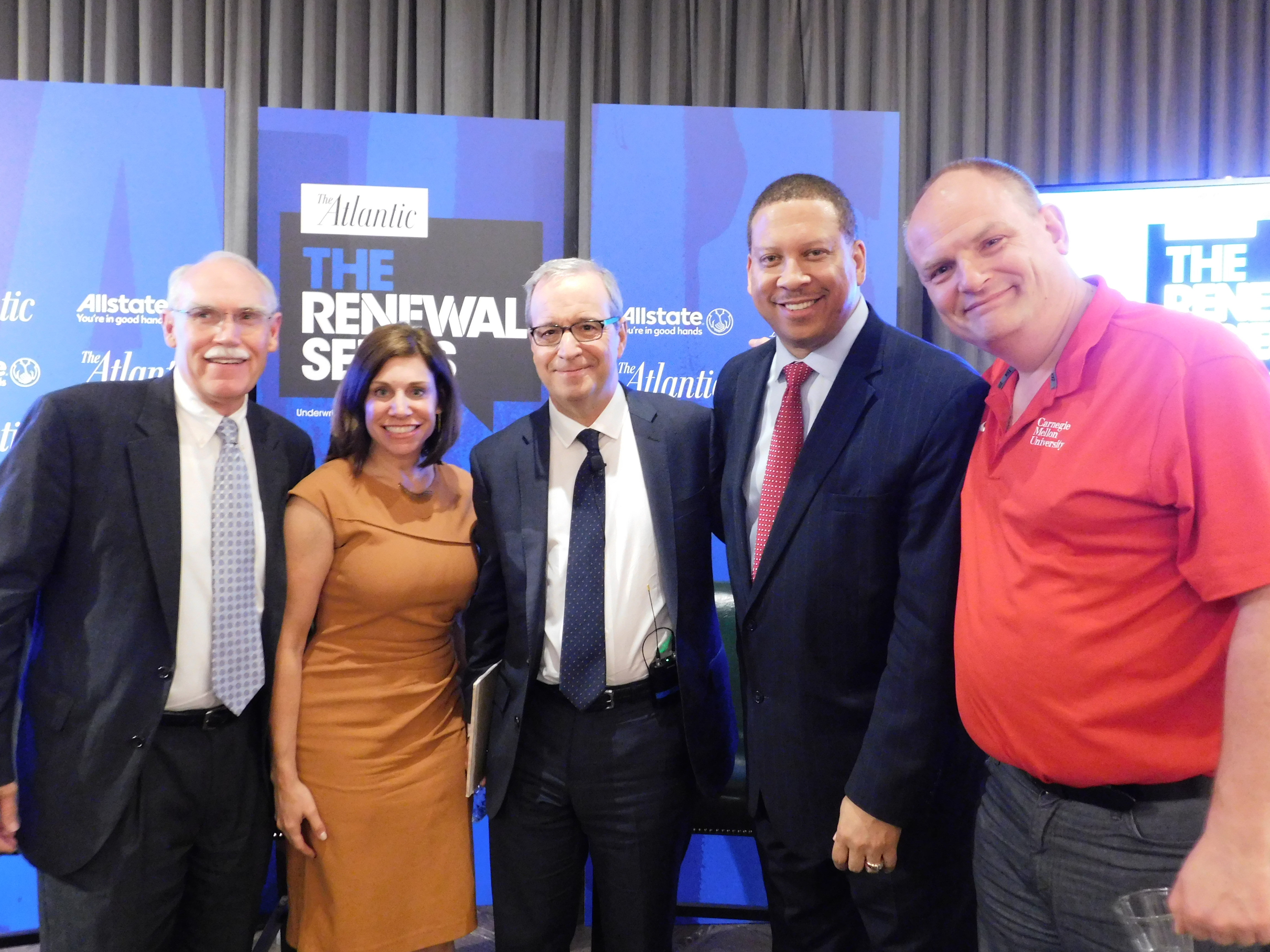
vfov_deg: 46.8
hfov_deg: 60.0
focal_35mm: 30
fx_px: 1101
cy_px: 476
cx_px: 635
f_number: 3.2
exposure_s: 1/5
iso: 800
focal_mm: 5.3
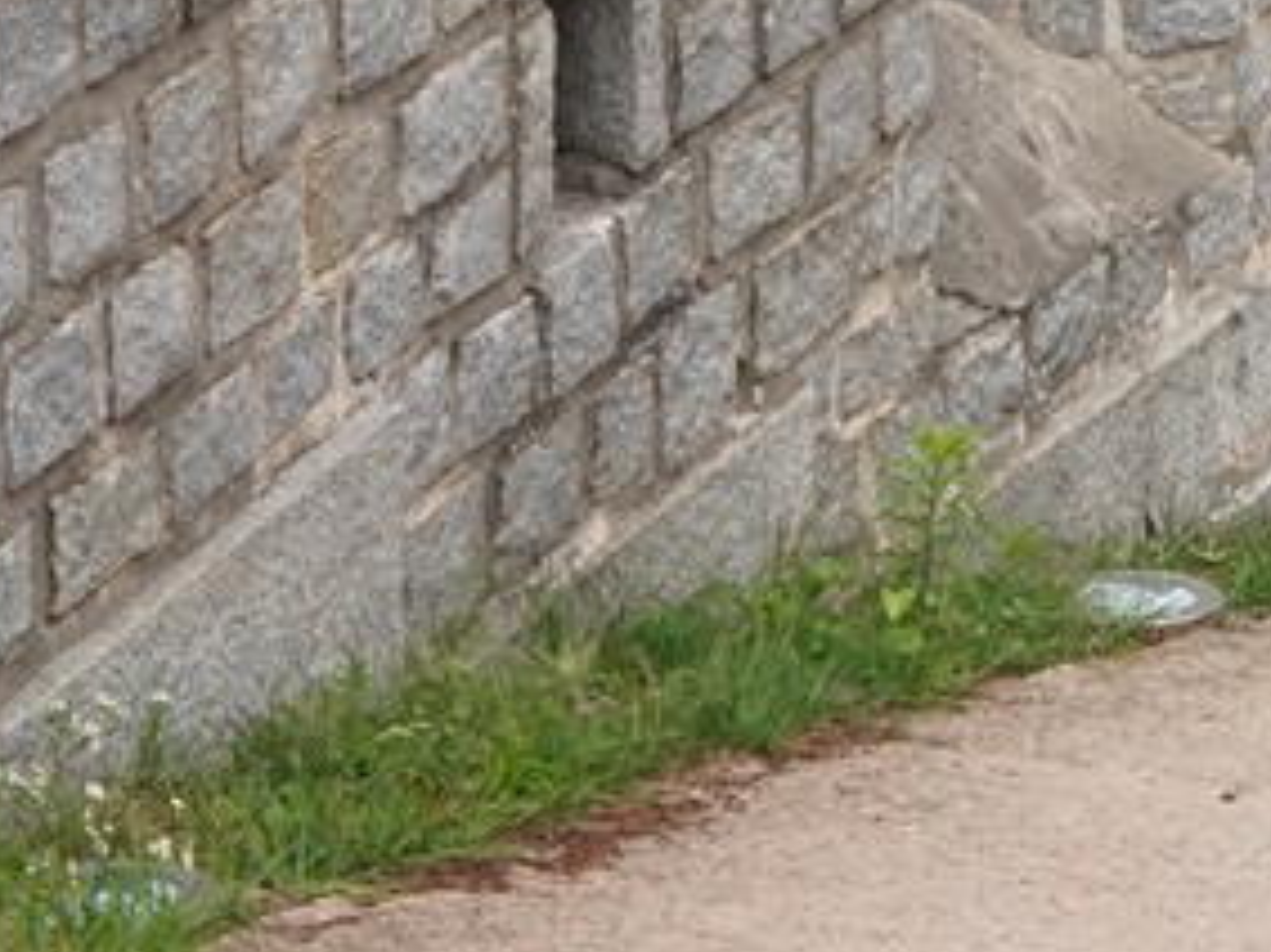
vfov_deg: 6.0
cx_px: 2421
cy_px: -1118
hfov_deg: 8.0
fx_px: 8735
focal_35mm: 238
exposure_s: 1/100
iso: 400
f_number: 16
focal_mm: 35
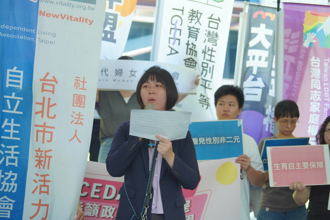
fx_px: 825
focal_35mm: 90
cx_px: 165
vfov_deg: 15.2
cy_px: 110
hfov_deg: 22.6
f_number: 5.6
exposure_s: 1/100
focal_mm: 90
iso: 1250
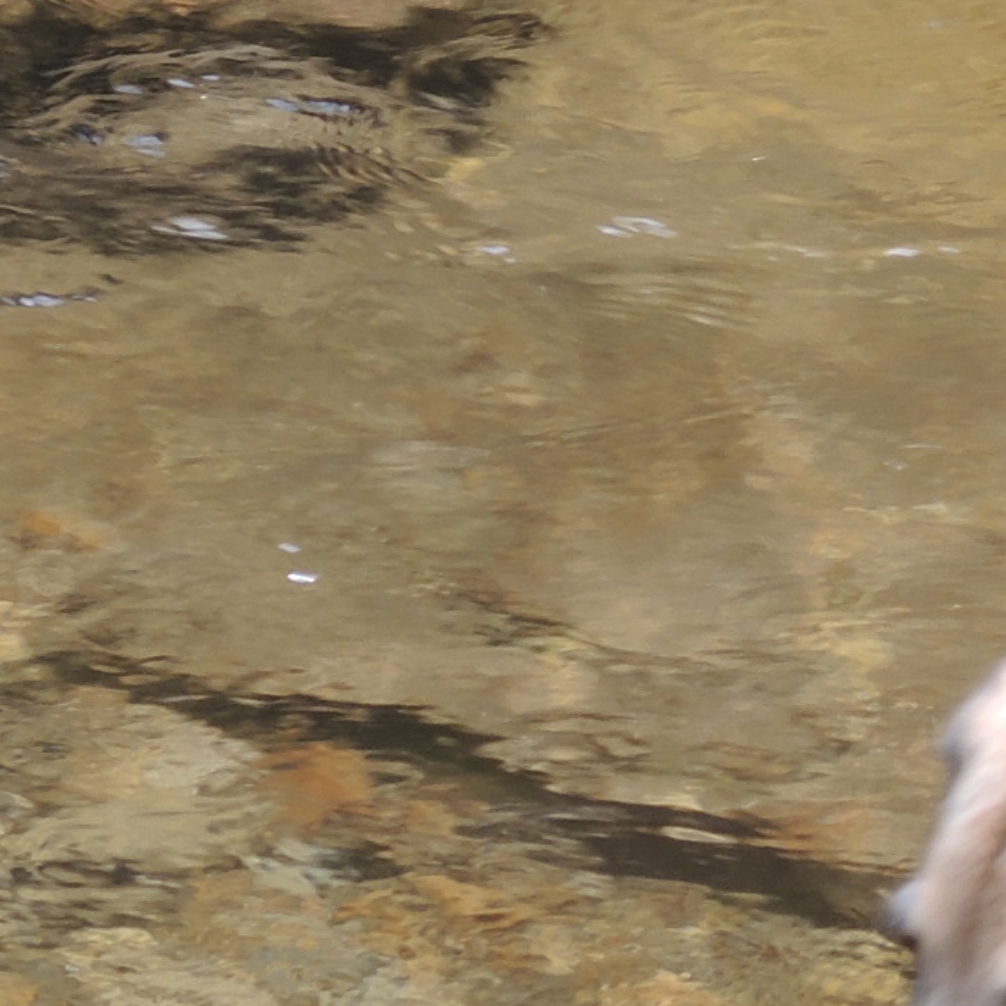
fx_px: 33274
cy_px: 508
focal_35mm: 1012
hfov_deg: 1.7
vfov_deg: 1.7
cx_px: 1606
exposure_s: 1/60
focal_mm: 42.8
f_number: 4
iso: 80
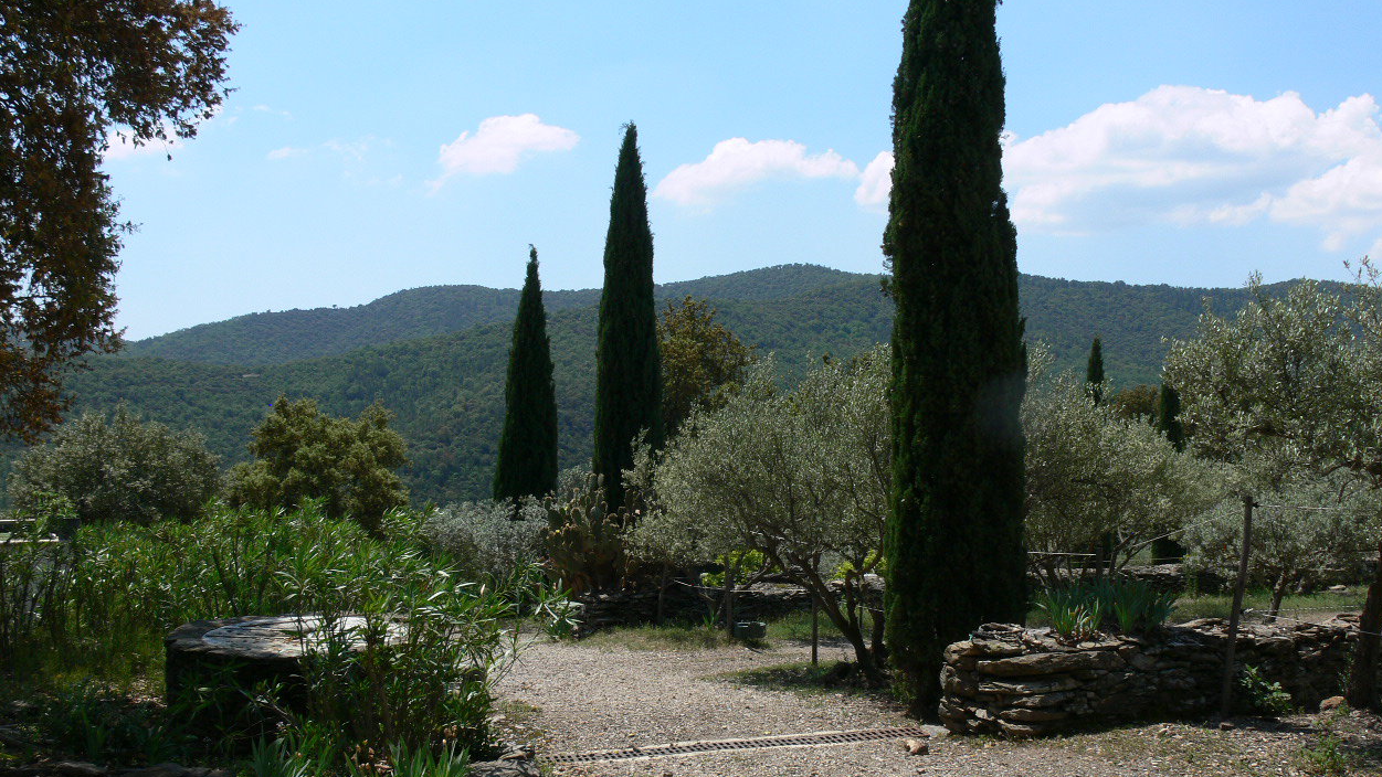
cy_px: 428
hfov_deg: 51.6
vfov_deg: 30.4
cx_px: 698
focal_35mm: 39
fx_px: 1429
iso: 80
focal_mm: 7.4
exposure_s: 1/400
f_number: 5.6
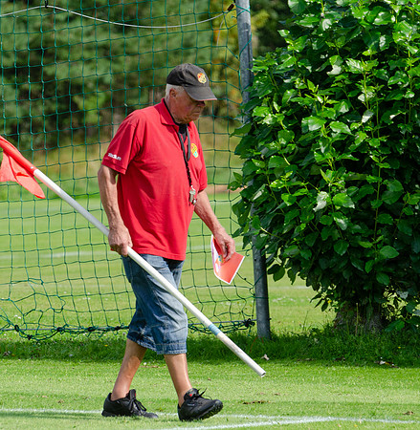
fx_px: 7684
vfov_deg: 3.2
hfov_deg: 3.1
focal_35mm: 553
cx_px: 212
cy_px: 242
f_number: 5.3
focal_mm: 200
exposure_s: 1/800
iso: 140
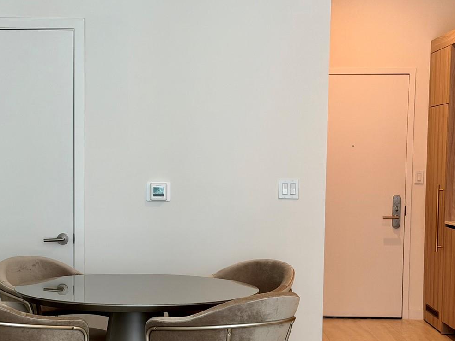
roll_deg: -0.1
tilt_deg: -4.1
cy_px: 225
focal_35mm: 78
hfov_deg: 24.9
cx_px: 164
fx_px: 1025
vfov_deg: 18.8
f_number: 1.78
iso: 80
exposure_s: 1/60
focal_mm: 6.76
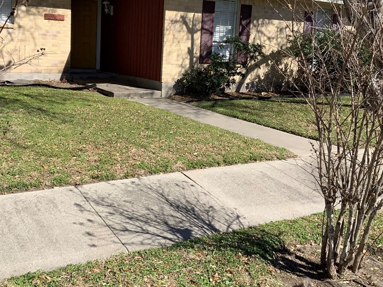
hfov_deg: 46.5
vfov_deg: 35.7
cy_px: 105
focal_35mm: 40
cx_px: 152
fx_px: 443
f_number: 1.8
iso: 16
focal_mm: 3
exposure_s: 1/1848
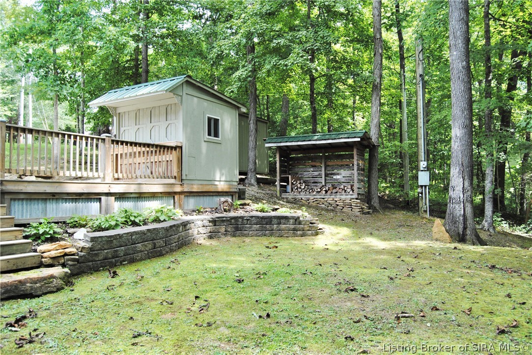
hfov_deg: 67.3
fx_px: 399
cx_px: 266
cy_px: 178
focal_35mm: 27
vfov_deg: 48.0
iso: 200
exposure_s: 1/125
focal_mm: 18
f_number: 5.6
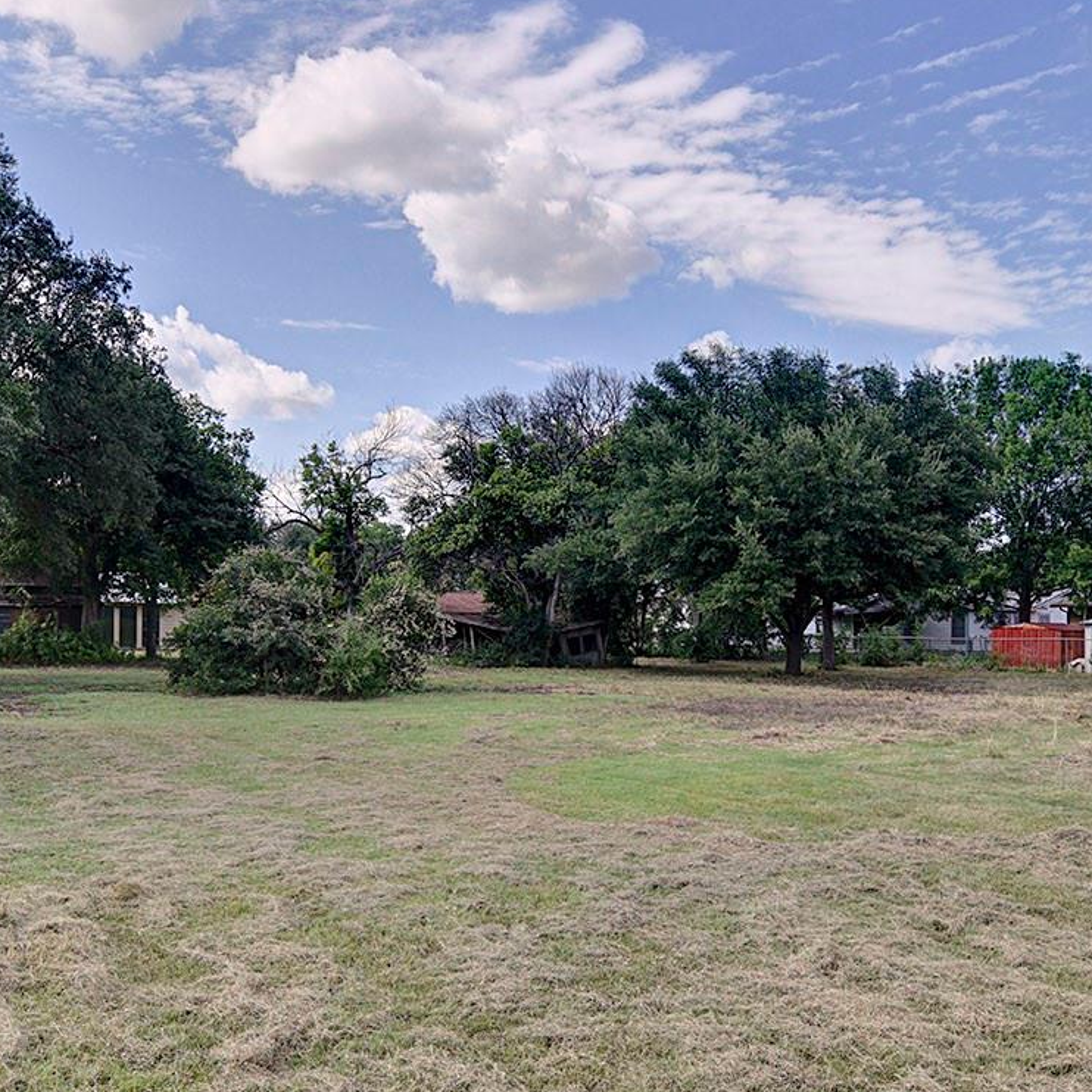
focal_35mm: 33
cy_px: 614
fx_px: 1178
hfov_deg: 49.7
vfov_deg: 49.6
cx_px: 558
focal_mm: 16
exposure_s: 1/640
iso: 400
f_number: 8
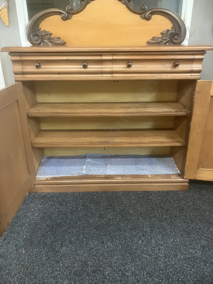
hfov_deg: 49.7
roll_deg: +0.3
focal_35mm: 28
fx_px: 230
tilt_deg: -22.4
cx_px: 106
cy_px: 142
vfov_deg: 63.4
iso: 400
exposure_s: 1/25
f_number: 1.8
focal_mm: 3.99
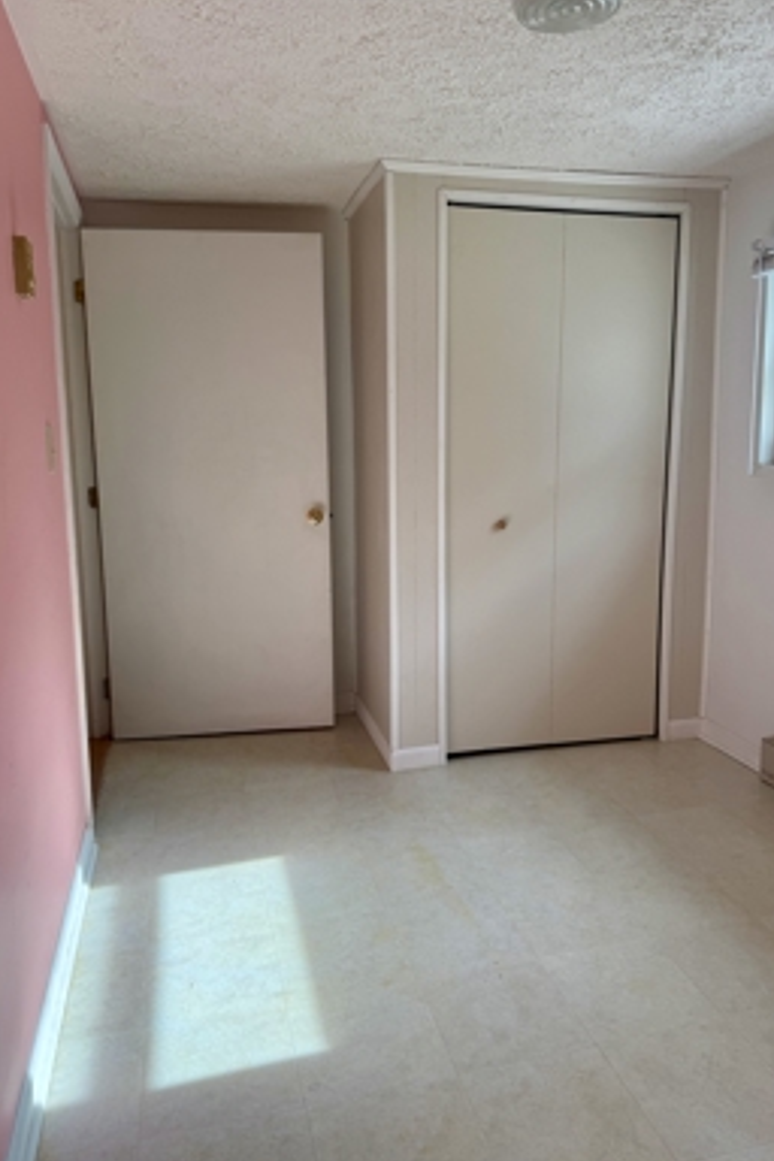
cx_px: 402
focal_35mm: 26
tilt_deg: -8.7
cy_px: 559
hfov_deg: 49.5
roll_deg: -0.3
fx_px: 838
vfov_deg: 69.4
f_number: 1.78
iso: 100
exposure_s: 1/344
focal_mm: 6.76
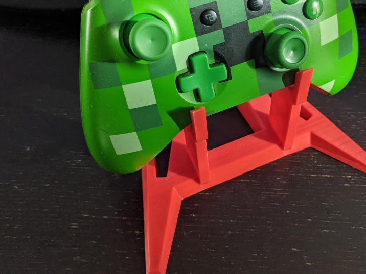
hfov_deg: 48.6
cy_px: 103
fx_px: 402
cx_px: 224
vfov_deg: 37.5
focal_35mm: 38
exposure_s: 1/23.8
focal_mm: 4.38
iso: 259
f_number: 1.73
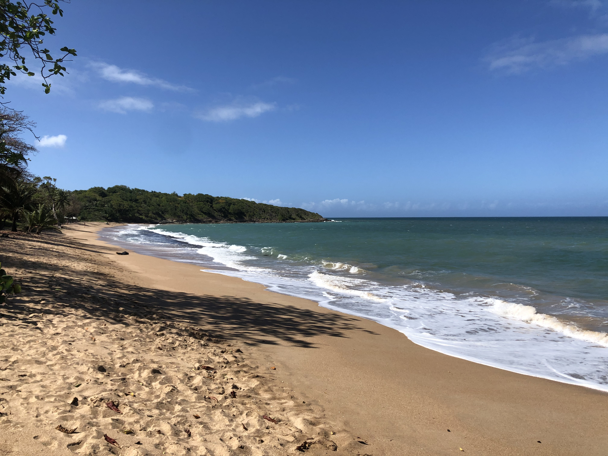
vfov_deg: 49.7
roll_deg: +1.0
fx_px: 492
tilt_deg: -1.2
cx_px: 304
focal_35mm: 28
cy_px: 228
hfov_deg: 63.4
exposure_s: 1/3205
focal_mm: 4
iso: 20
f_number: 1.8
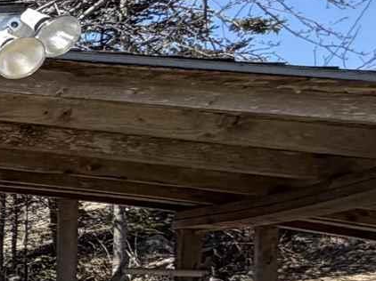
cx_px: -692
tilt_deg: +2.2
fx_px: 1107
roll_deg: -3.8
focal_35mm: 102
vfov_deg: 14.3
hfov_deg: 12.0
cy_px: 265
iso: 32
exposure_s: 1/770
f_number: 2.2
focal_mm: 2.22
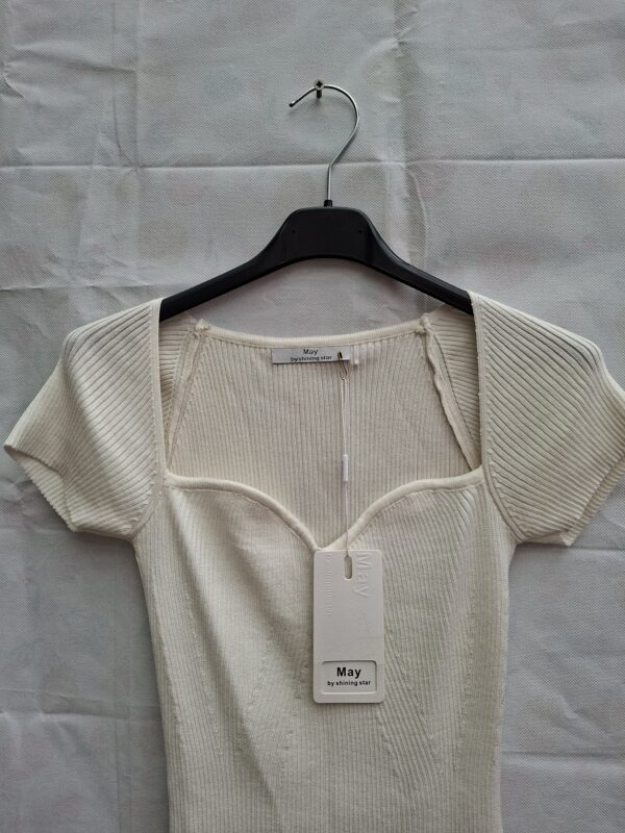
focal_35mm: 23
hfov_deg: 58.9
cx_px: 312
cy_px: 416
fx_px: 554
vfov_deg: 73.9
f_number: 1.8
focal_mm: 5.54
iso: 50
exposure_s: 1/258
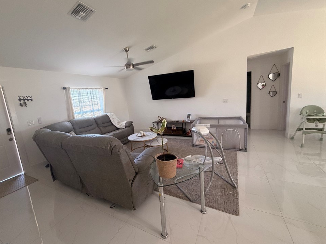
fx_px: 141
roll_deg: +6.4
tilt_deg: -9.5
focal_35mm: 15
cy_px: 122
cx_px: 152
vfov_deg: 81.7
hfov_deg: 98.0
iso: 250
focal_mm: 2.22
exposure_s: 1/60
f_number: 2.2
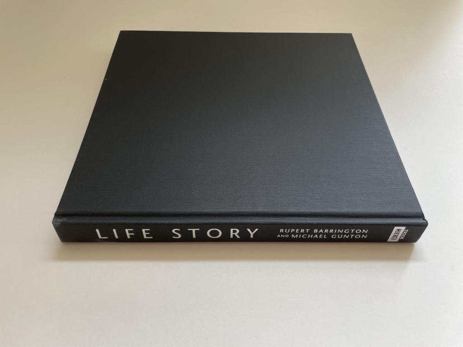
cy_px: 174
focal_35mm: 26
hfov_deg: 67.3
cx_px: 232
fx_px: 348
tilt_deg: -51.1
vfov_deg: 53.1
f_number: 1.6
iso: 32
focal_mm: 4.2
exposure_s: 1/125
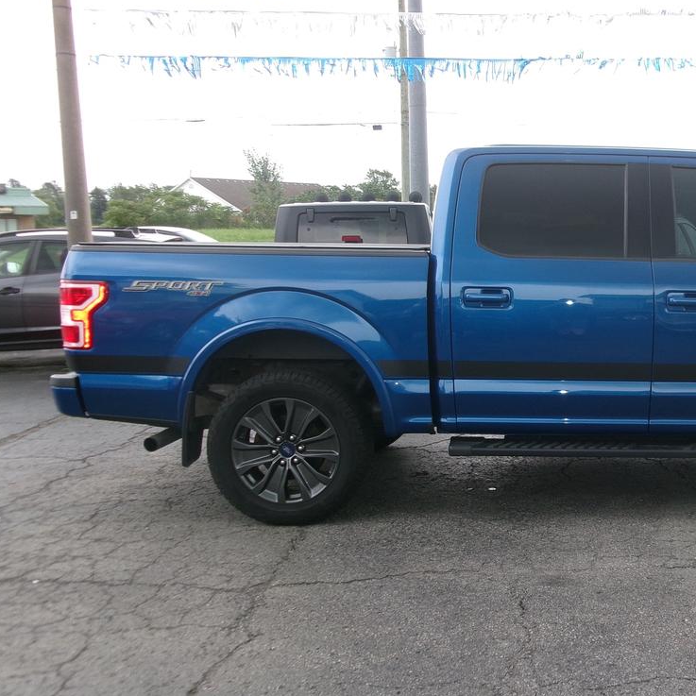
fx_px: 978
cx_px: 583
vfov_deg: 39.2
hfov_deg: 37.4
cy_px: 367
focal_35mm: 43
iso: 100
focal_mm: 5.1
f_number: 3.9
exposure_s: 1/110
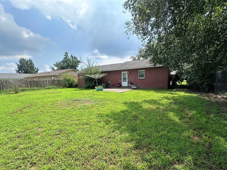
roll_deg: +1.8
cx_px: 119
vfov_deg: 77.7
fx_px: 105
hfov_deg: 94.4
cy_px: 97
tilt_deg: -9.2
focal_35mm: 16
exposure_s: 1/1072
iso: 40
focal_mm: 2.22
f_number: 2.2
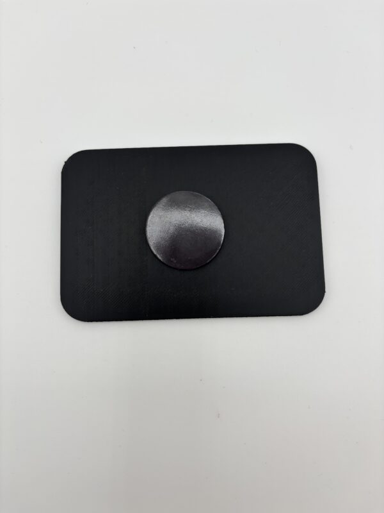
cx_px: 192
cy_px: 256
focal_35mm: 26
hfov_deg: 53.1
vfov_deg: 67.3
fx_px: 385
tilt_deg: -82.1
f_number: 1.6
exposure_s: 1/208
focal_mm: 5.96
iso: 40
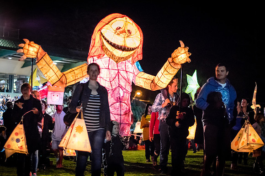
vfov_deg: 18.2
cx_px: 132
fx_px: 552
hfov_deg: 27.0
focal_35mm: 75
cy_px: 88
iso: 5000
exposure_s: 1/100
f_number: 2
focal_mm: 50
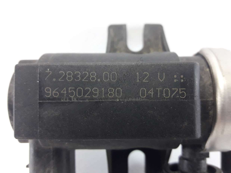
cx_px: 116
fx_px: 187
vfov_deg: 49.7
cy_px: 86
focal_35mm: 28
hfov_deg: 63.5
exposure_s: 1/33
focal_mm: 3.7
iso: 125
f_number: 1.9
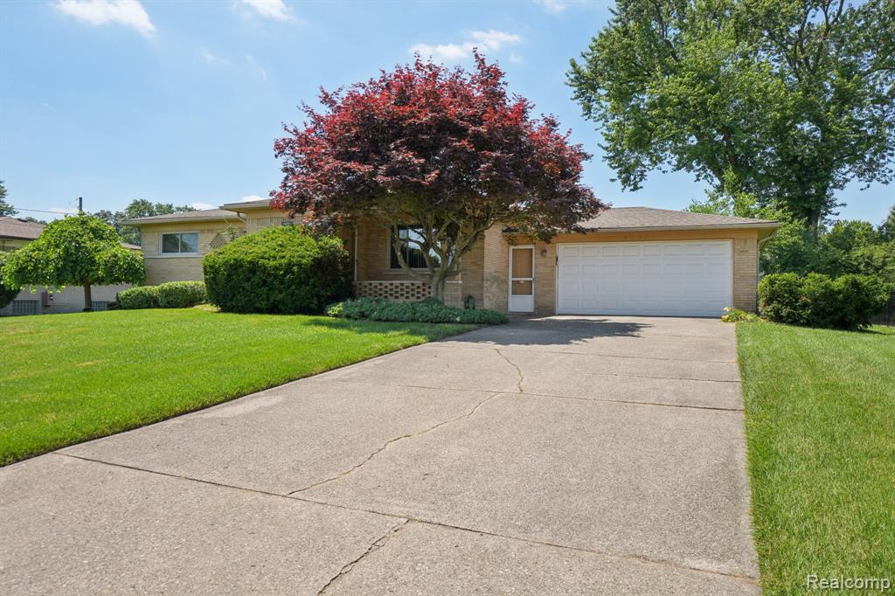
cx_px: 448
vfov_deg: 50.4
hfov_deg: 70.5
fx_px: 634
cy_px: 298
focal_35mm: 26
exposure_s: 1/250
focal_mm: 17
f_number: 8
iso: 100
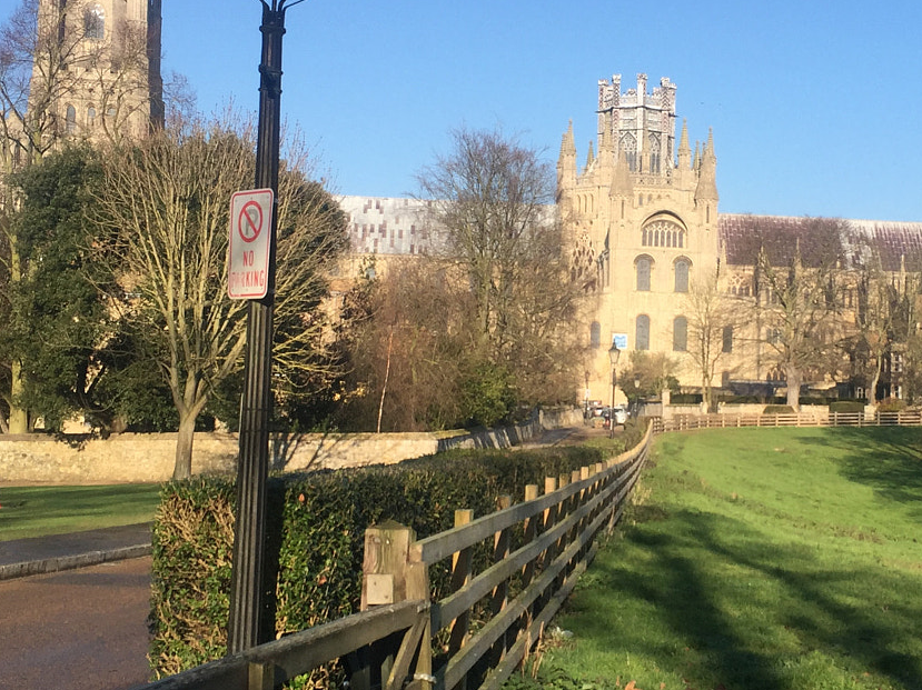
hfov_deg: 34.1
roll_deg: -2.1
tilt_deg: +6.6
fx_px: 1491
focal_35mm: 56
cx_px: 606
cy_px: 306
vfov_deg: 26.1
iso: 32
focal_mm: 4.15
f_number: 2.2
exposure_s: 1/1319
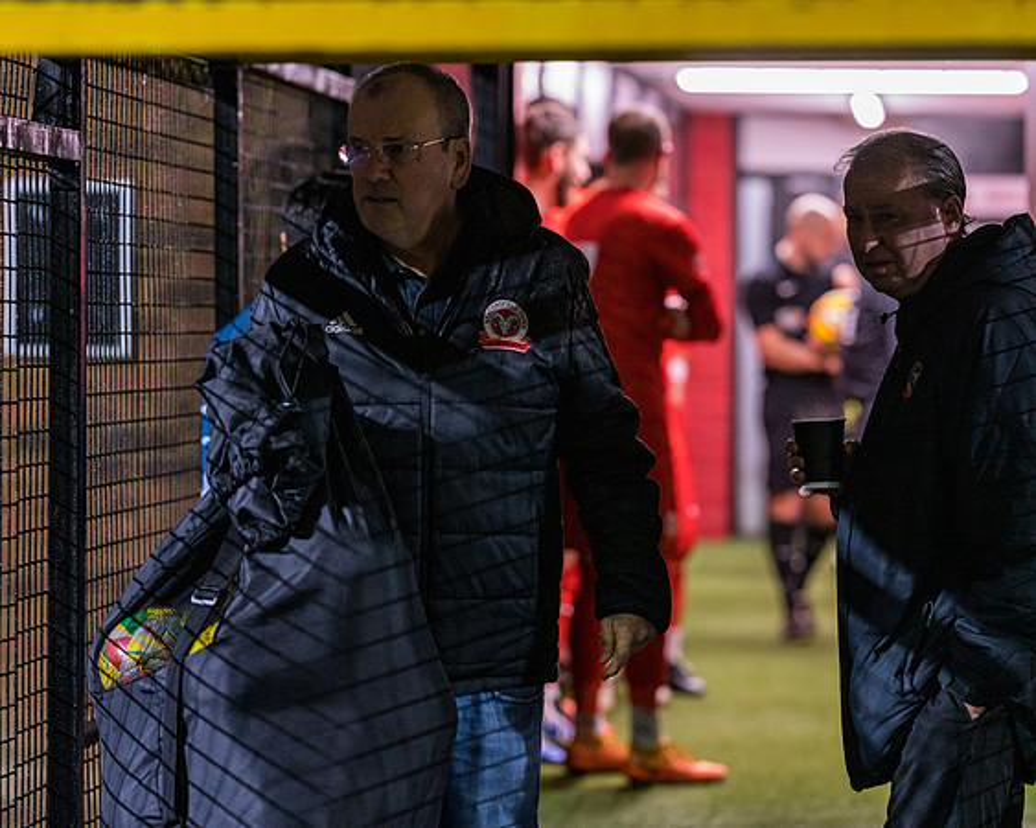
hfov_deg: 12.6
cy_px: 410
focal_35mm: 154
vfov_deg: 10.1
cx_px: 421
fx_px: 4706
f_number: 2.8
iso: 4000
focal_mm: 135
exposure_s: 1/250
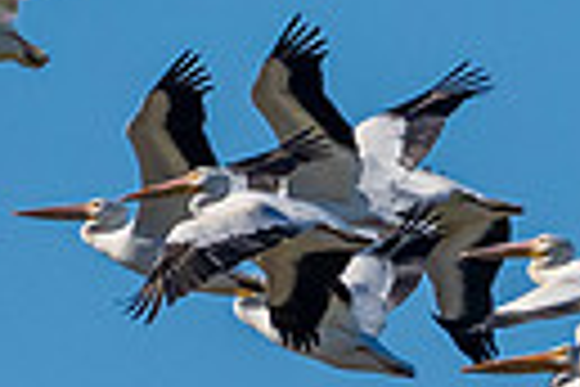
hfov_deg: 0.4
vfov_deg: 0.3
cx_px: 987
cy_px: 294
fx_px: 77891
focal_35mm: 4835
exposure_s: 1/3200
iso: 800
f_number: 10
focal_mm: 500
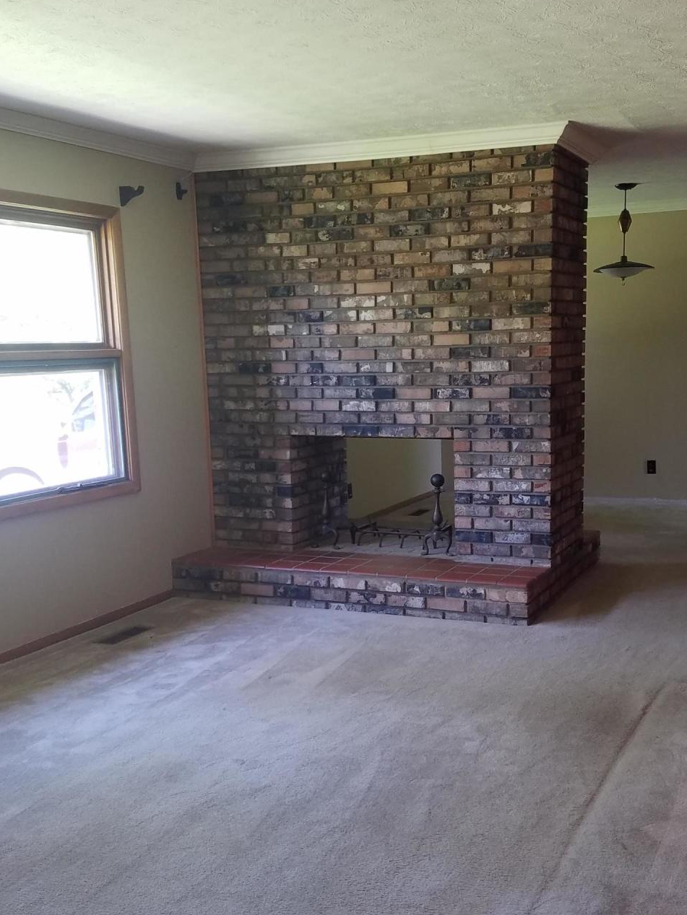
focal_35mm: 41
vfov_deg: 45.6
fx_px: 1085
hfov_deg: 35.1
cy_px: 527
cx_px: 389
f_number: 1.7
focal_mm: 4.2
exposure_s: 1/40
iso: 100
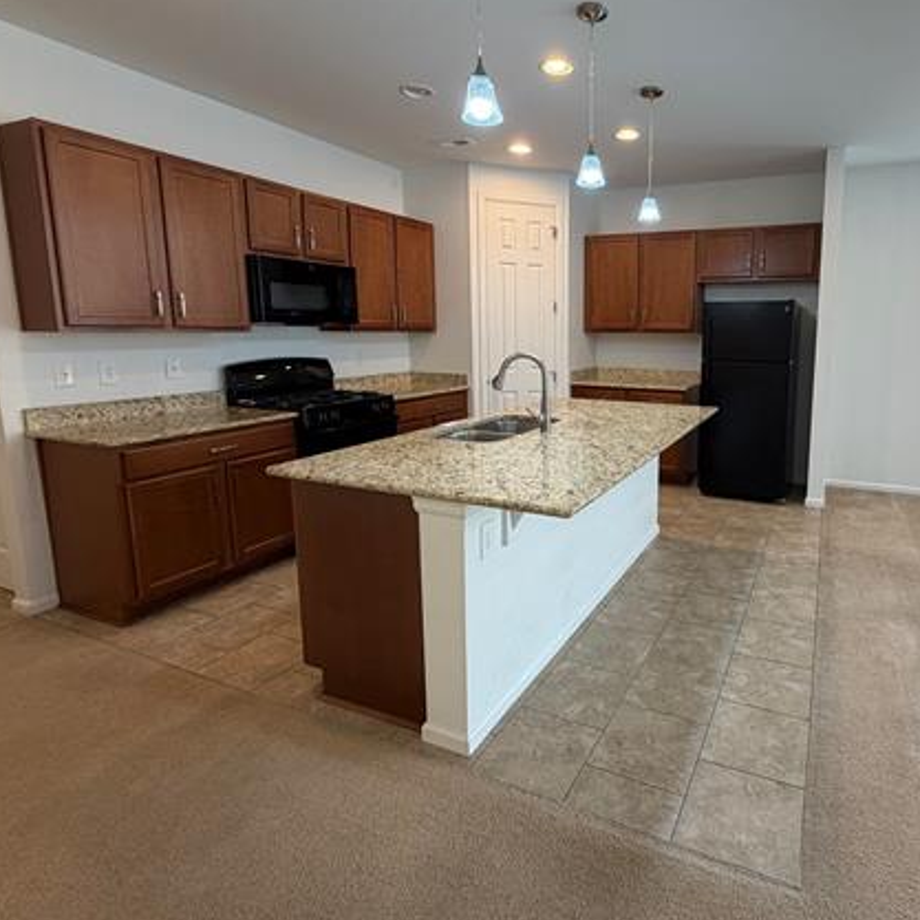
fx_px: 571
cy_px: 407
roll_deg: -0.4
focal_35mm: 19
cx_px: 609
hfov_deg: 75.4
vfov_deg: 77.4
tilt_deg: -7.1
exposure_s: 1/120
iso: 250
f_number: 2.2
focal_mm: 2.22
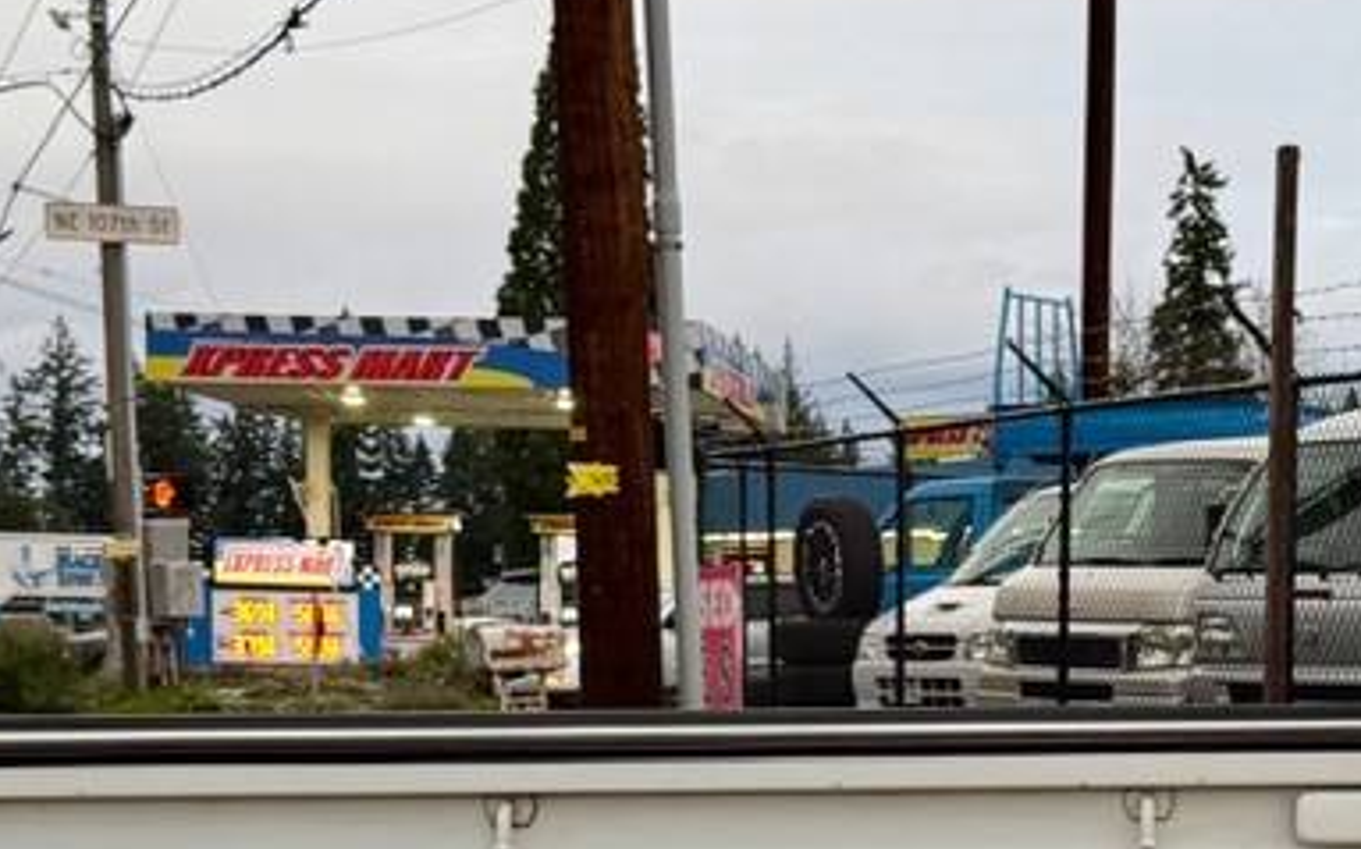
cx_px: 1212
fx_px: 3151
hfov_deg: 23.7
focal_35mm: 85
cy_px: 799
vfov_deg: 15.1
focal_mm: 6.76
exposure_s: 1/121
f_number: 1.78
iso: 80
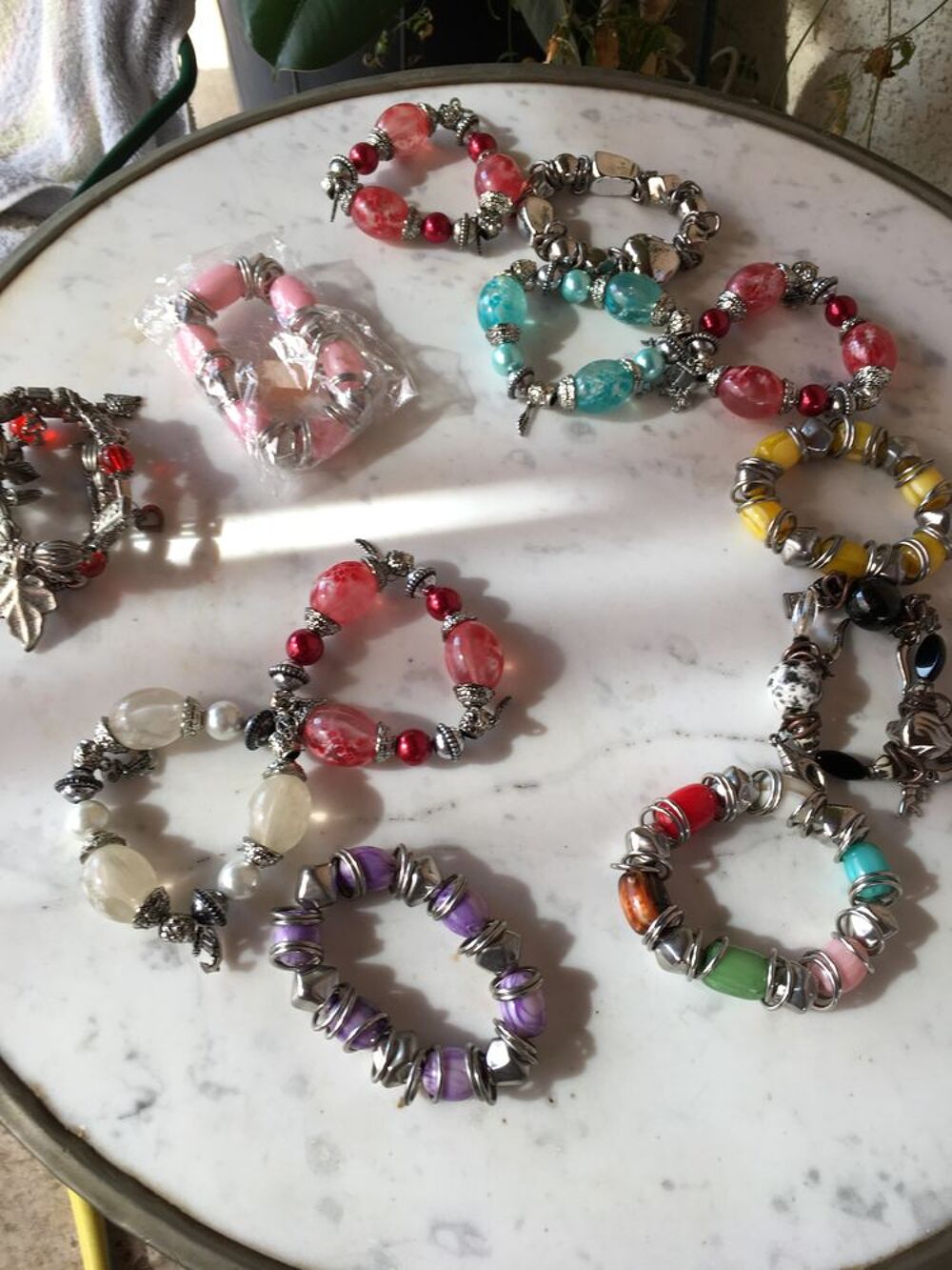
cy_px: 635
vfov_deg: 61.7
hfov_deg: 48.2
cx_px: 476
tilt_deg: -64.6
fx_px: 1063
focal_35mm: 29
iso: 25
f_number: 2.2
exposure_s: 1/101
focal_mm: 4.15
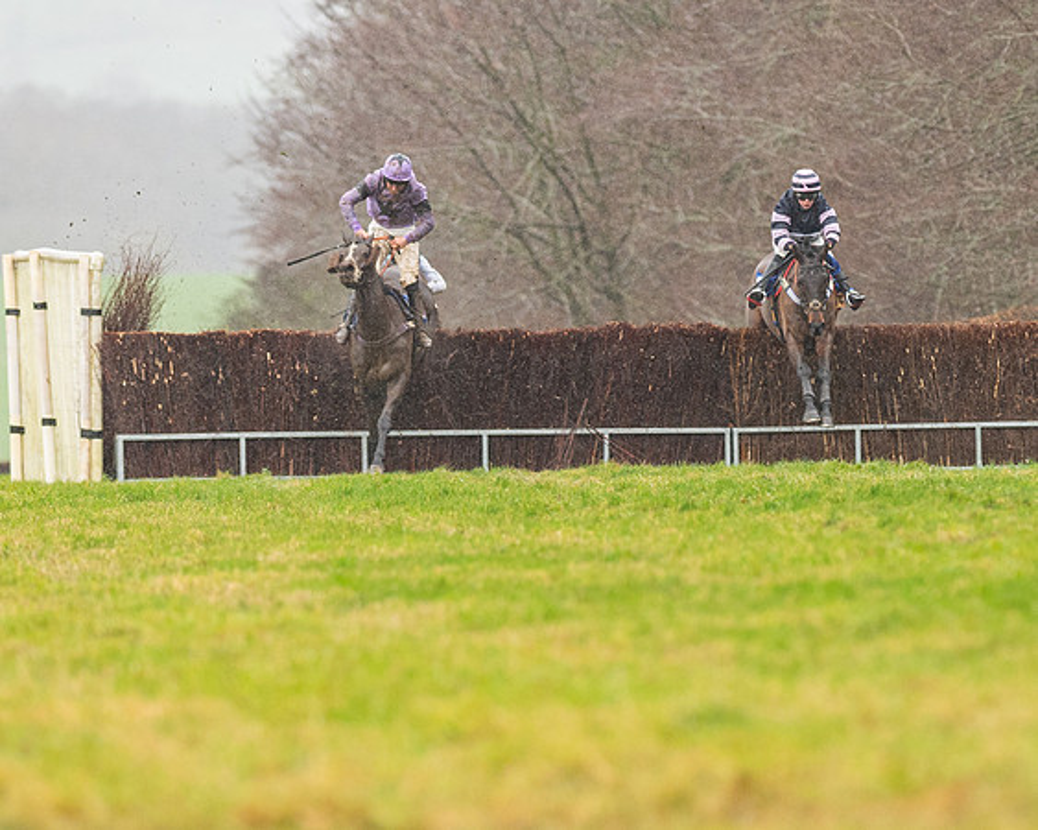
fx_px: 19478
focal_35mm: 634
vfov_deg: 2.4
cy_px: 366
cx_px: 619
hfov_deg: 3.1
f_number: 5
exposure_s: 1/1000
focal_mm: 300
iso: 1000
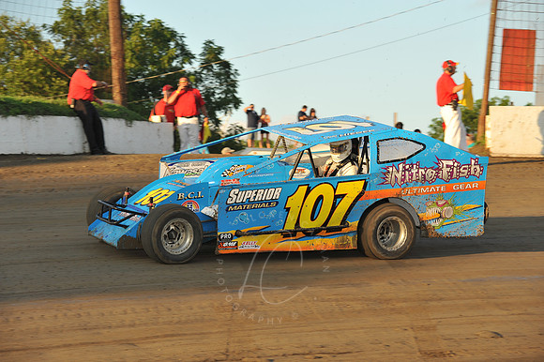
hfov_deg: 15.2
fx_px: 2039
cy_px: 181
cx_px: 272
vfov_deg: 10.1
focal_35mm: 135
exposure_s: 1/320
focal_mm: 135
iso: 400
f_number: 8
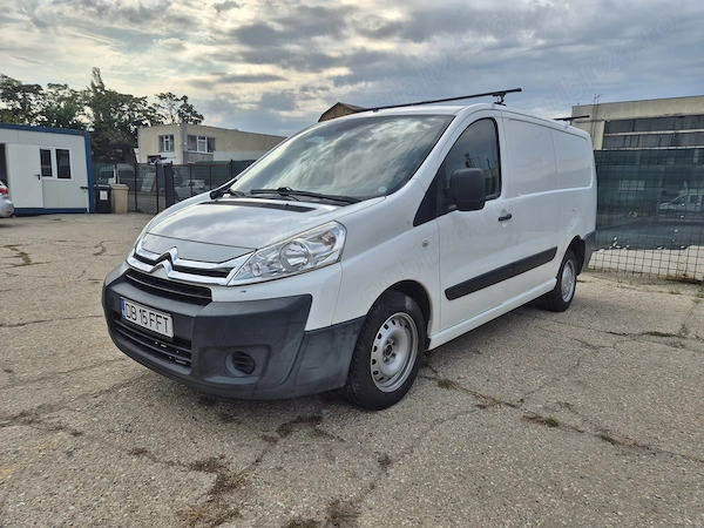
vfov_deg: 58.9
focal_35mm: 23
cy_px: 264
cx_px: 352
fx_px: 468
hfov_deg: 73.9
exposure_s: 1/2656
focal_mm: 5.4
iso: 25
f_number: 1.8
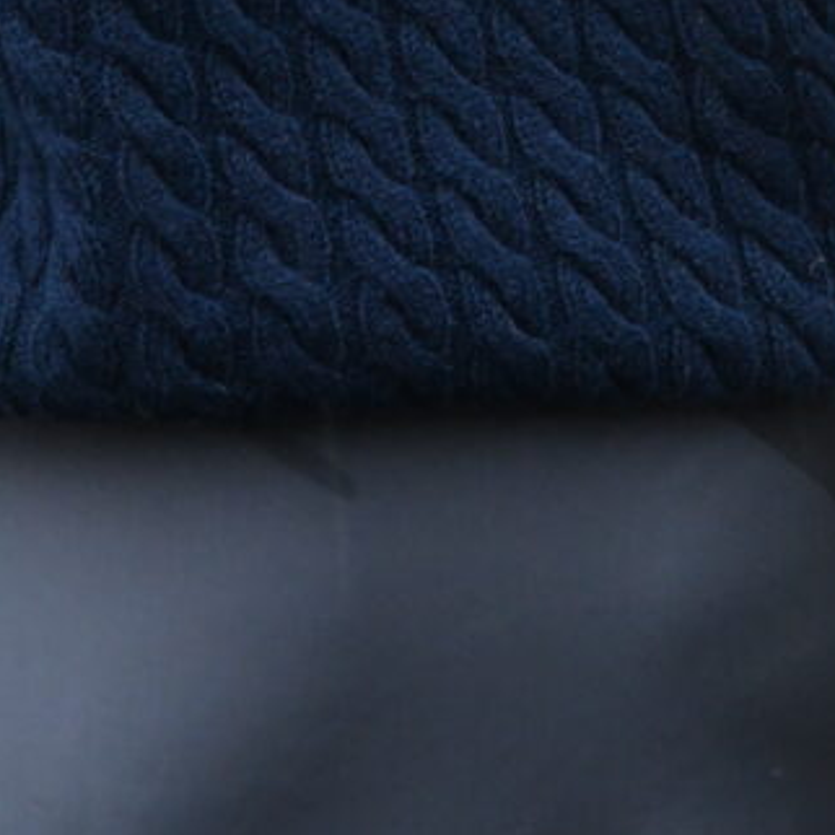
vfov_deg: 7.5
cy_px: -988
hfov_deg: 7.9
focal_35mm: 222
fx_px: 6059
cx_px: 381
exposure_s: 1/125
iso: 3200
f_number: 5.6
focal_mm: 56
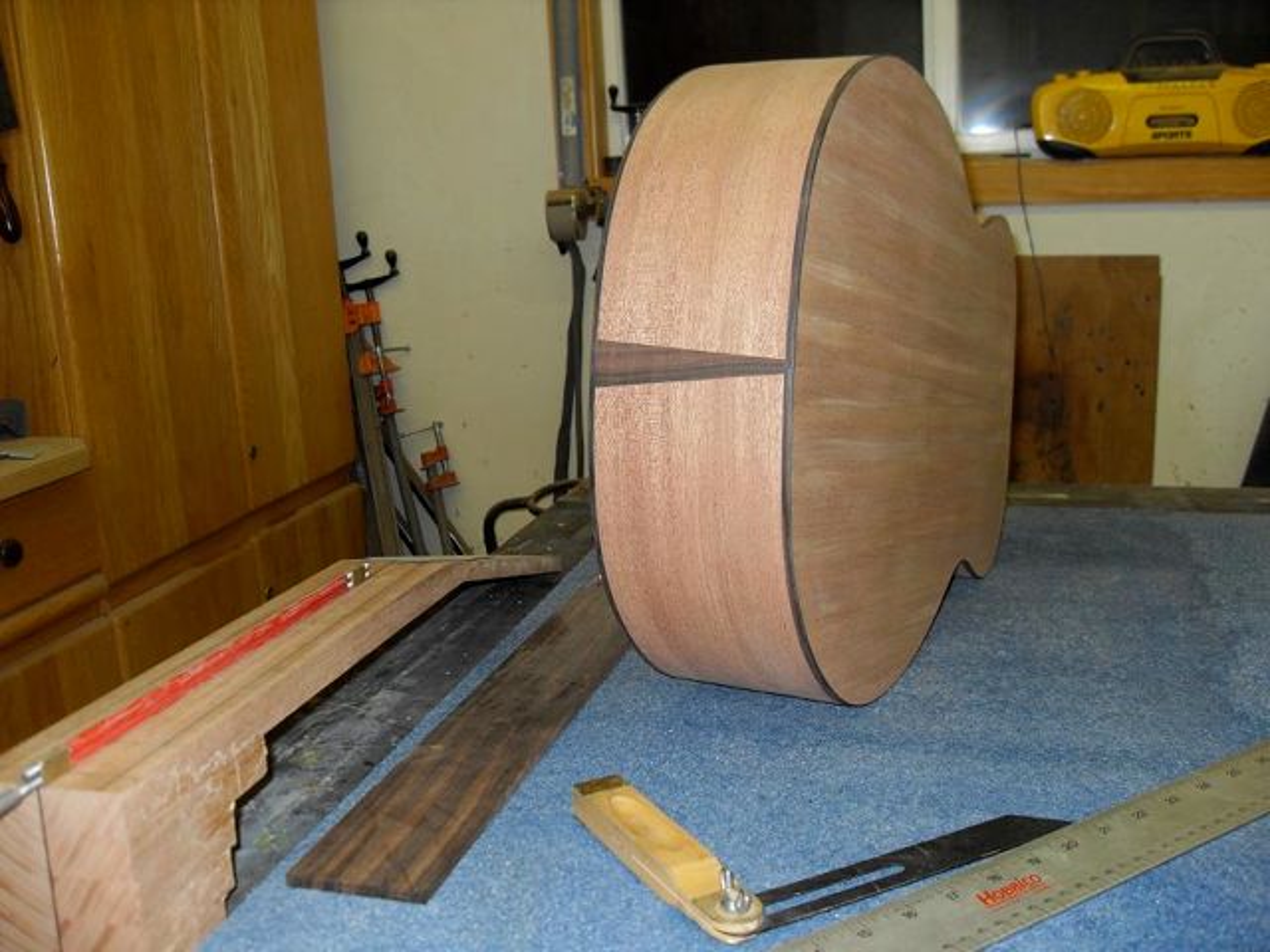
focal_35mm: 35
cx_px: 635
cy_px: 476
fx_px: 1284
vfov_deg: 40.7
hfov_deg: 52.6
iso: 100
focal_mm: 6.3
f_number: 2.8
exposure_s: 1/45
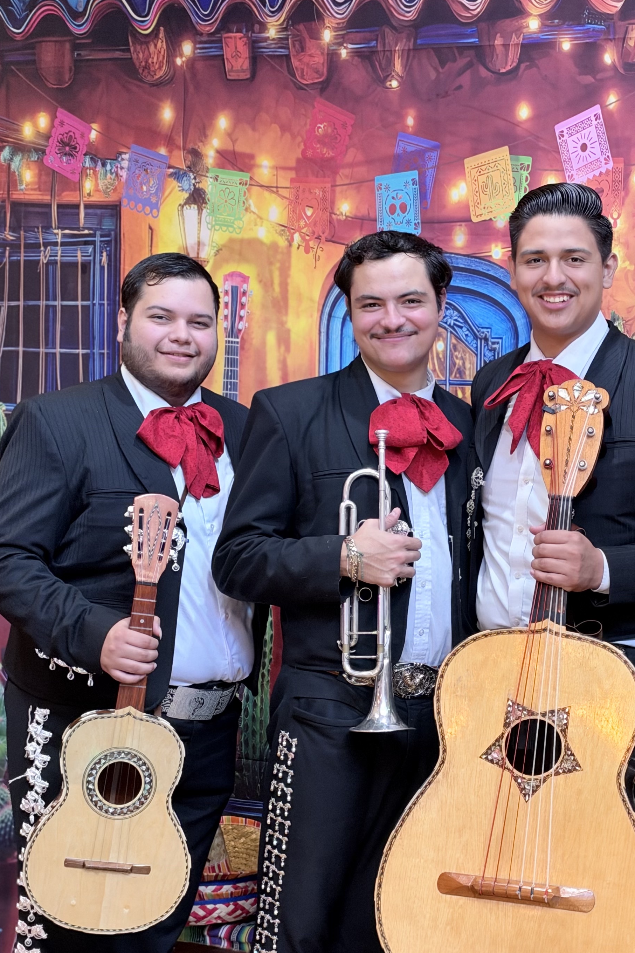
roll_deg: -1.6
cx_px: 471
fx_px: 1958
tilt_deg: -4.1
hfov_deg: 18.3
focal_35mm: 74
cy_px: 526
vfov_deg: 27.3
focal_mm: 6.93
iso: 250
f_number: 1.48
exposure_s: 1/40
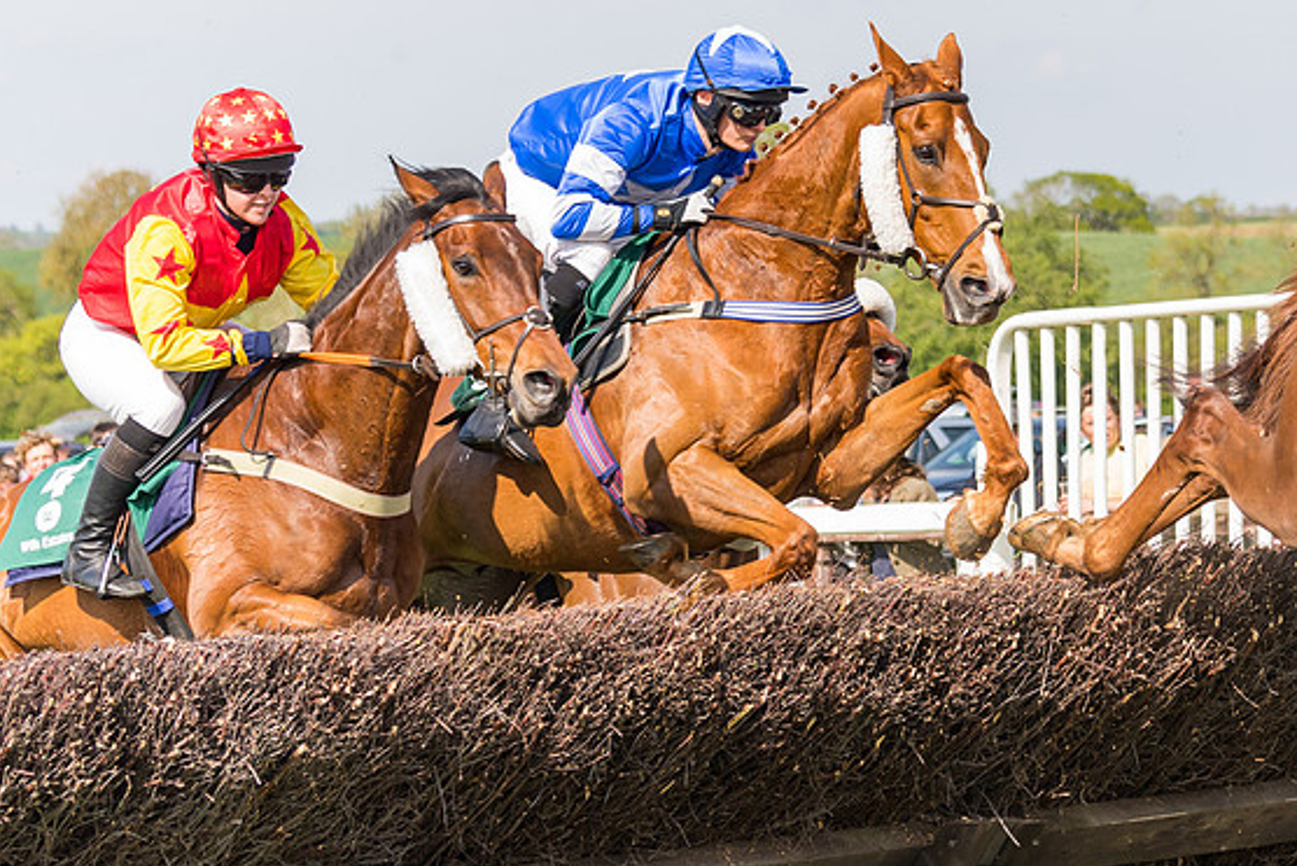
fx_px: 5225
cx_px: 894
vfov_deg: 9.5
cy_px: 414
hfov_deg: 14.1
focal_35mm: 145
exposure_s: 1/2500
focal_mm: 70
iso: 400
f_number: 4
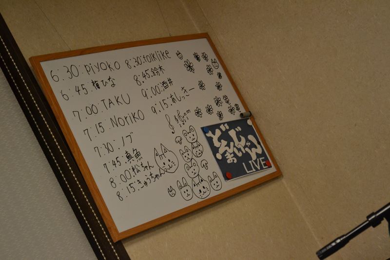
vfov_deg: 16.5
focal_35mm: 82
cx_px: 195
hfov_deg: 24.6
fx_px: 894
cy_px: 130
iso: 1600
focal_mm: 55
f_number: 5.6
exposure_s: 1/20
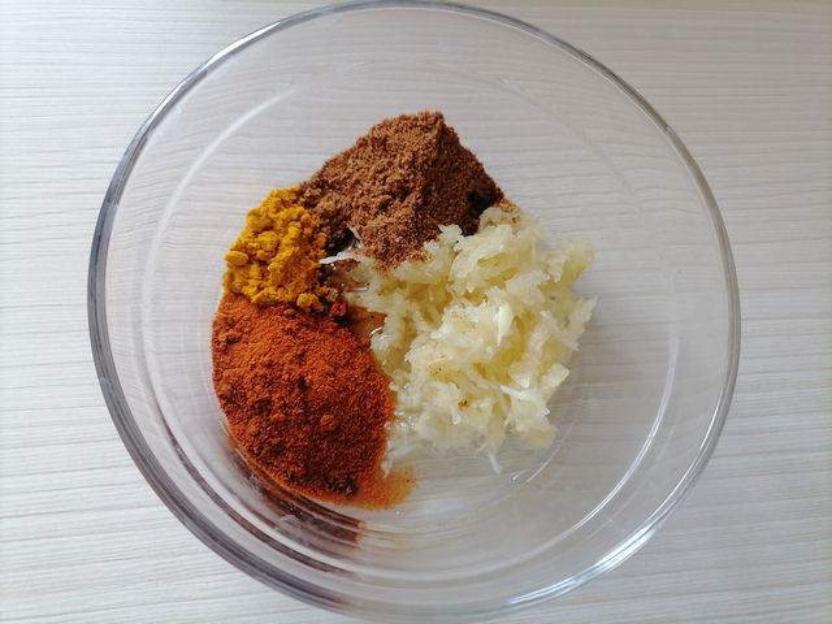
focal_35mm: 26
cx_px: 416
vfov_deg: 53.1
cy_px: 312
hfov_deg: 67.3
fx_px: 625
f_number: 1.8
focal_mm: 5.4
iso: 125
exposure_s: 1/33.3
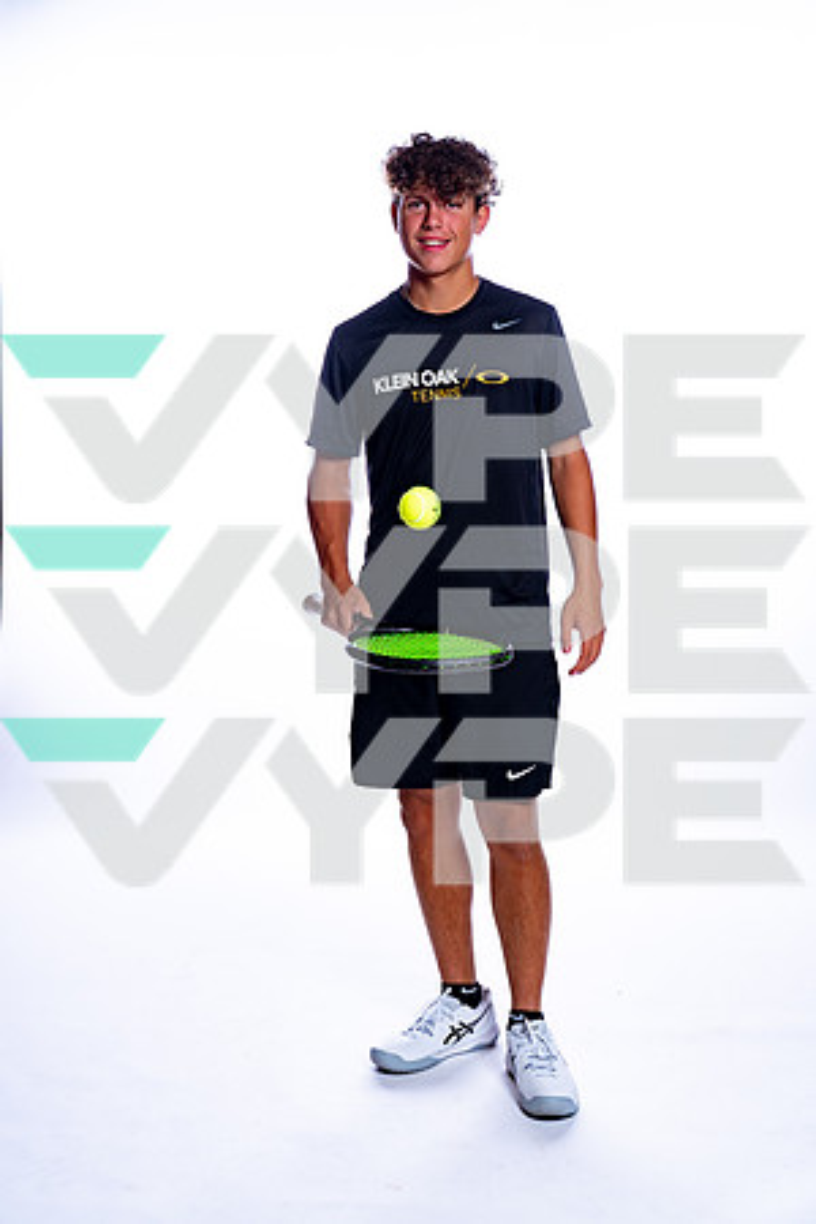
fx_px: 1836
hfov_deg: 25.1
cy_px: 612
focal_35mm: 54
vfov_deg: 36.9
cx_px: 408
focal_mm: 54
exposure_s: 1/250
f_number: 5.6
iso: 100
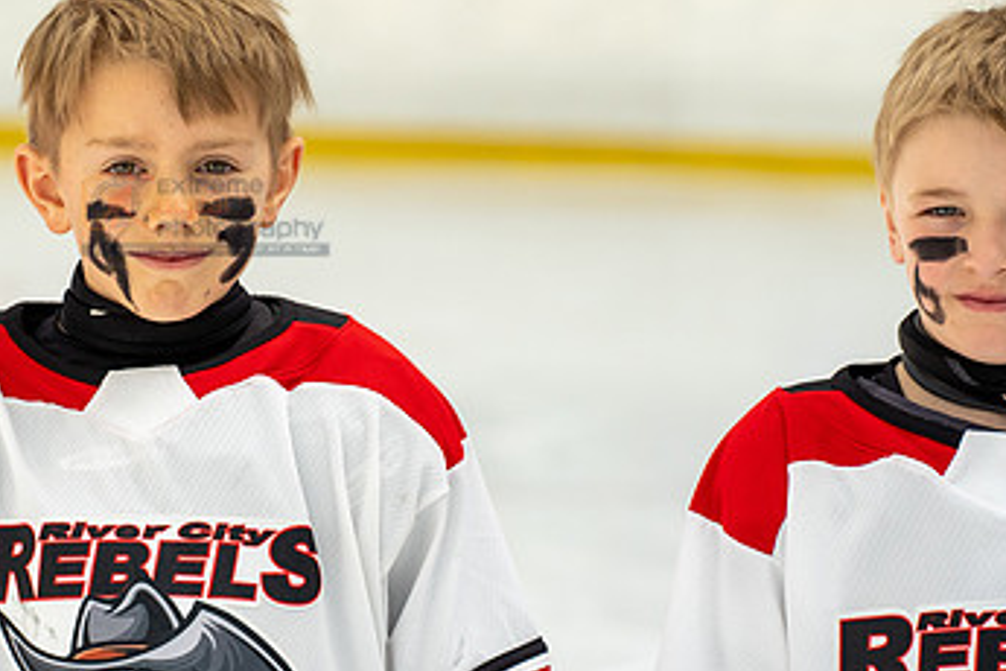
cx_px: 207
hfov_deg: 11.1
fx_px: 5169
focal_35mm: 185
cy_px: 212
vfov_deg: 7.4
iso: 1250
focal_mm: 110
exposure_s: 1/1600
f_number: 4
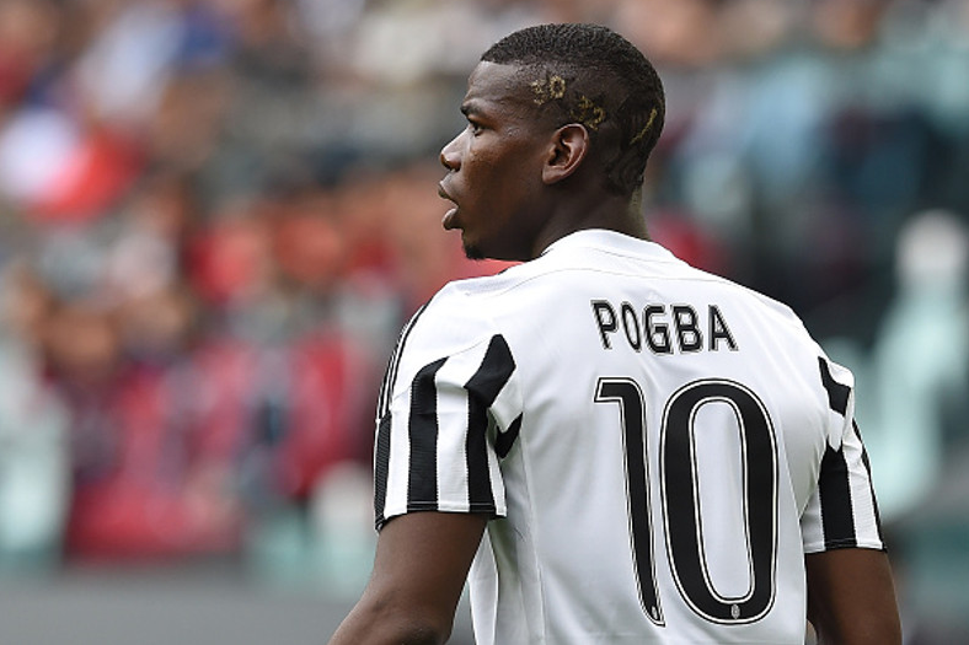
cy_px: 319
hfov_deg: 5.1
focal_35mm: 406
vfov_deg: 3.4
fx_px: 10925
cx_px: 481
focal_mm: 400
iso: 800
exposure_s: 1/1600
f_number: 4
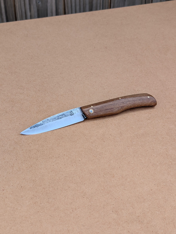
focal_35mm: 49
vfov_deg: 38.9
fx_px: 331
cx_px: 88
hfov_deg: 29.8
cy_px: 117
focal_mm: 6.9
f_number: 1.68
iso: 21
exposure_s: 1/443
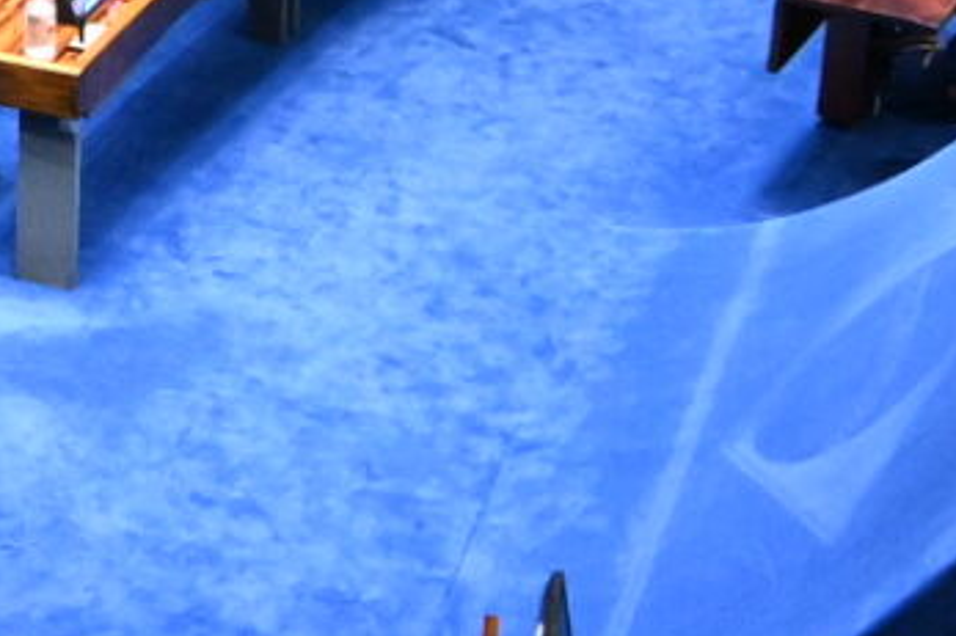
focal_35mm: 155
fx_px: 4114
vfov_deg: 8.8
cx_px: -141
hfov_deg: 13.0
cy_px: -87
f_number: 4
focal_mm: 14
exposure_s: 1/200
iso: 3200
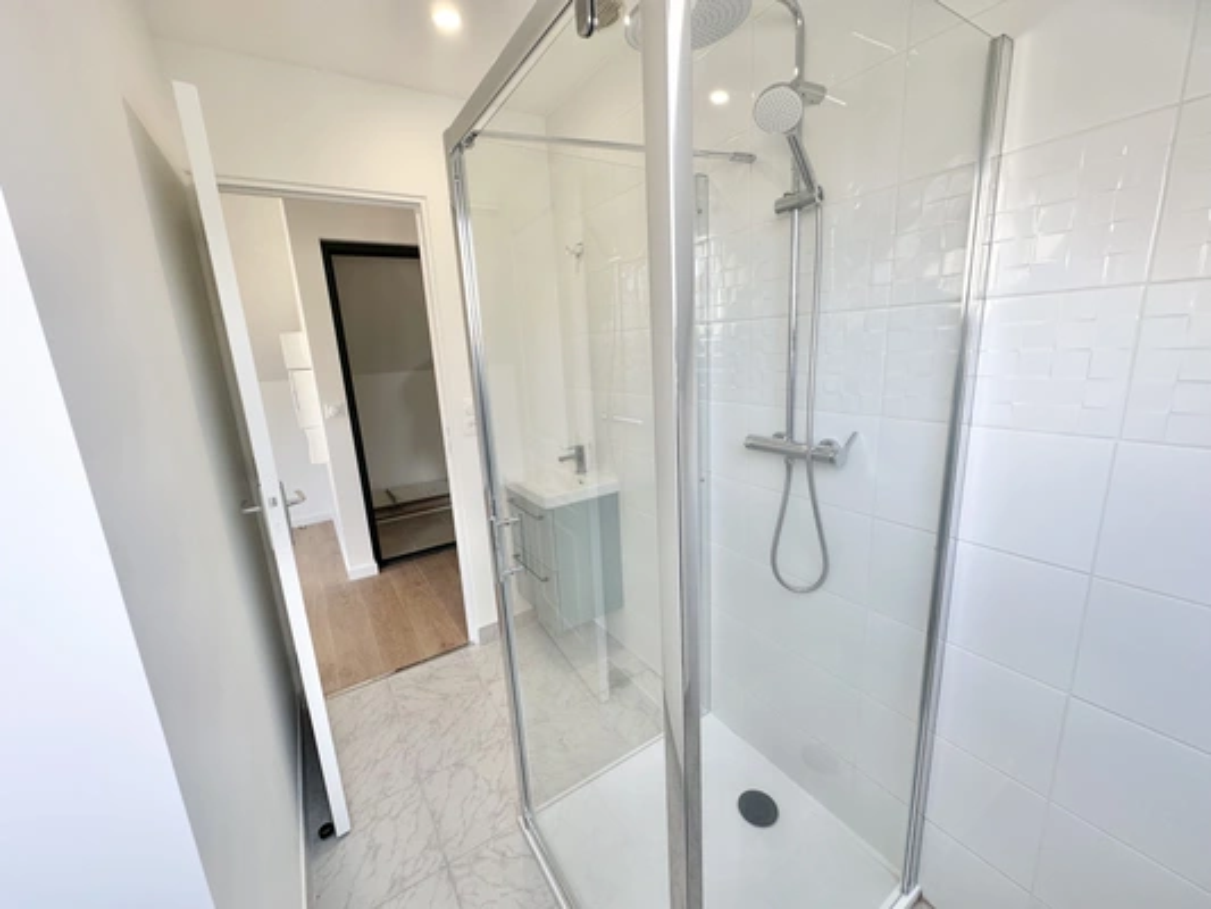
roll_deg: +2.7
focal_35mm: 14
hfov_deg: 102.1
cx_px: 606
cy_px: 454
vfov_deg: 85.7
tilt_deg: -12.3
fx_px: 490
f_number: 2.2
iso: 100
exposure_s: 1/99
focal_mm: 2.22
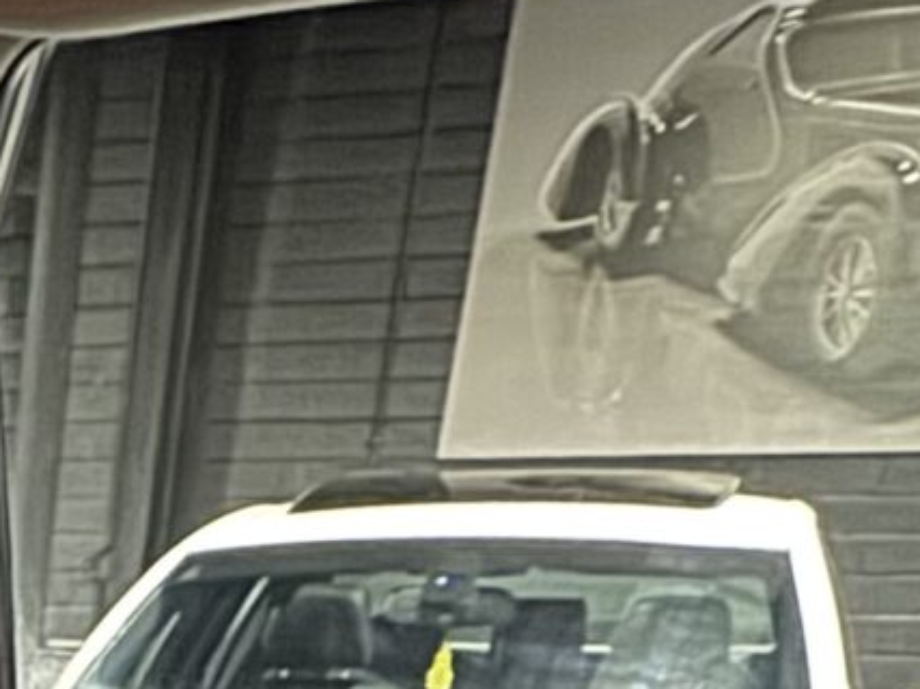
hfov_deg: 20.0
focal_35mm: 84
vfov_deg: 12.4
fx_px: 2232
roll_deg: -0.2
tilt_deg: -28.7
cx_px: -472
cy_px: 1800
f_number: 2.2
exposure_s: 1/10
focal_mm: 2.22
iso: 1000
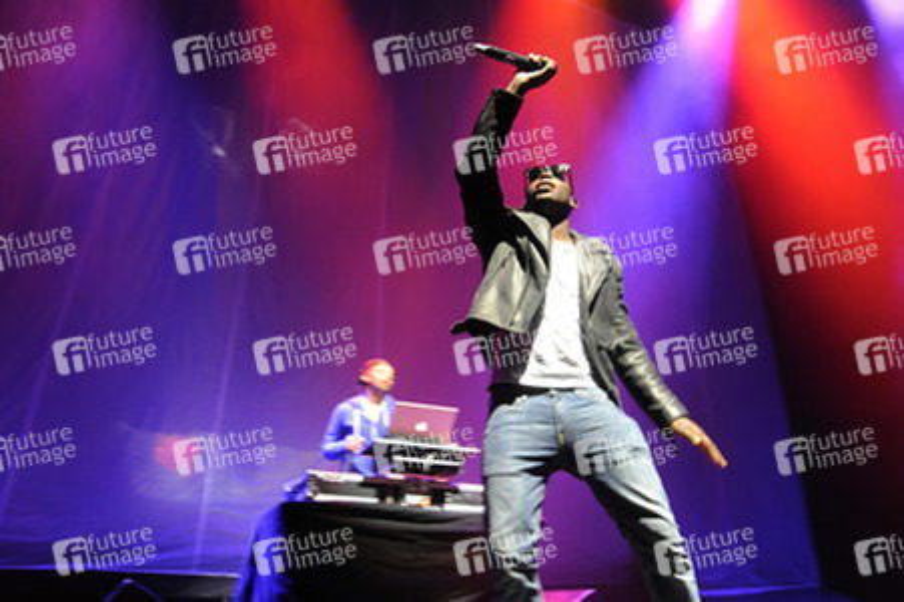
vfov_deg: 46.3
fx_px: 703
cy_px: 301
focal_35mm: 28
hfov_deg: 65.5
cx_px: 452
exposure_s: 1/80
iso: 3200
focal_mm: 28
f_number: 5
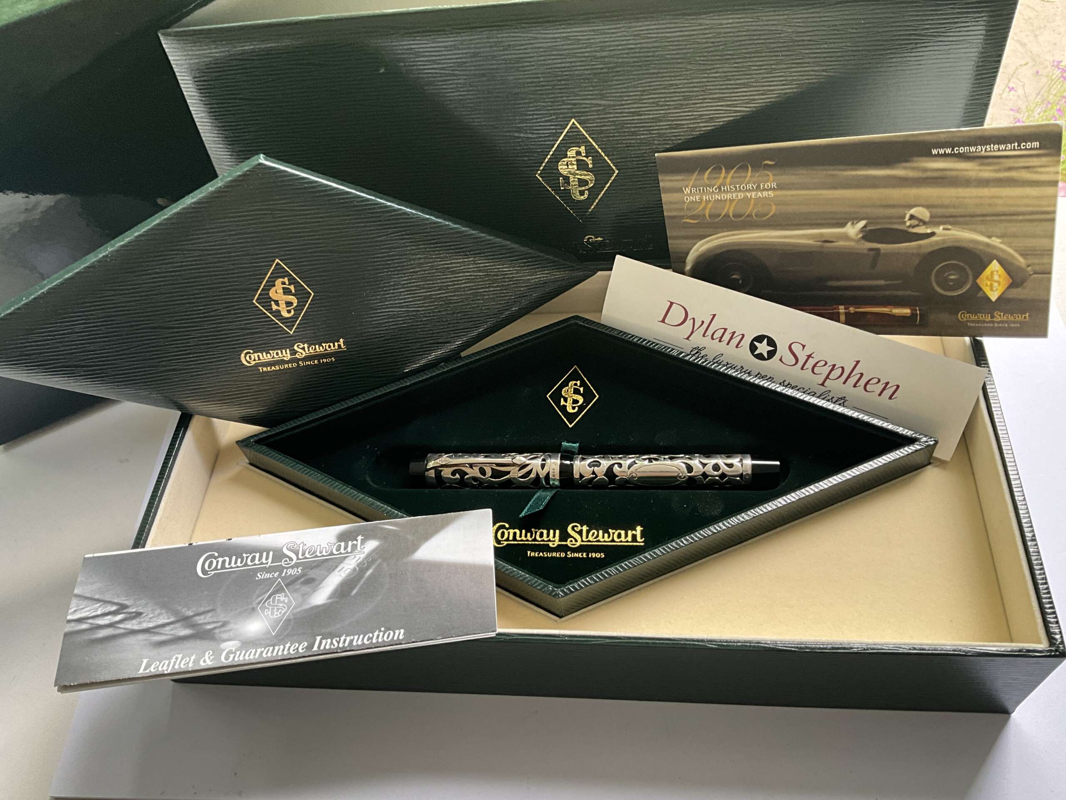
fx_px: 893
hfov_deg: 61.7
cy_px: 400
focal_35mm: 29
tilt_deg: -54.0
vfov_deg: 48.2
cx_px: 533
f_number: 1.8
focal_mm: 3
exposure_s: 1/99
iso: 64
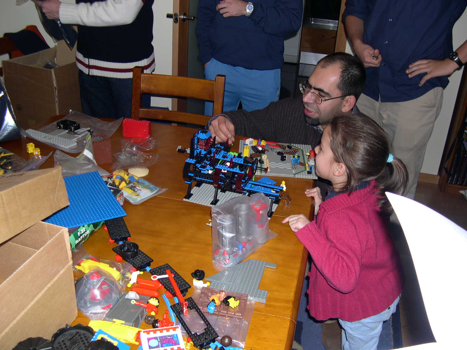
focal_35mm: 38
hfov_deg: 49.0
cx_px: 234
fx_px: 513
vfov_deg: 37.7
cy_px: 175
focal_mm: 8
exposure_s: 1/60
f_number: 2.8
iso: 100
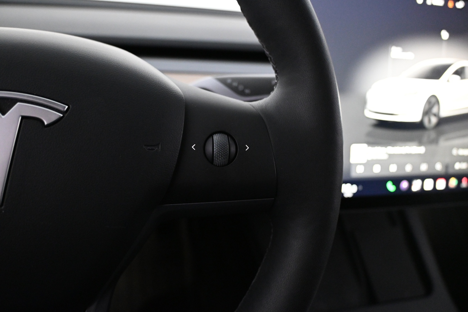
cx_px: 234
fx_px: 390
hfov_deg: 61.9
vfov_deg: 43.6
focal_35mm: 30
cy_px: 156
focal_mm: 20
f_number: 3.8
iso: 4000
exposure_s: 1/60
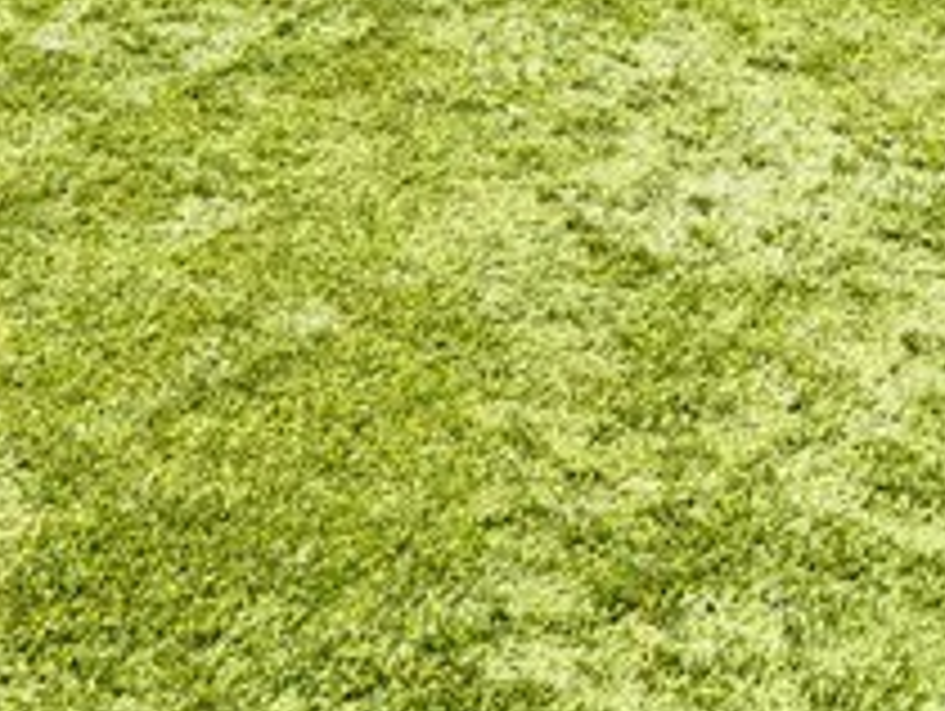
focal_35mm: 117
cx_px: 99
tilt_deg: -4.1
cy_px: -909
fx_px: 3198
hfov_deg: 16.6
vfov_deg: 11.0
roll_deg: +1.2
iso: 100
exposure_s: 1/1522
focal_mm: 6.76
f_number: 1.78
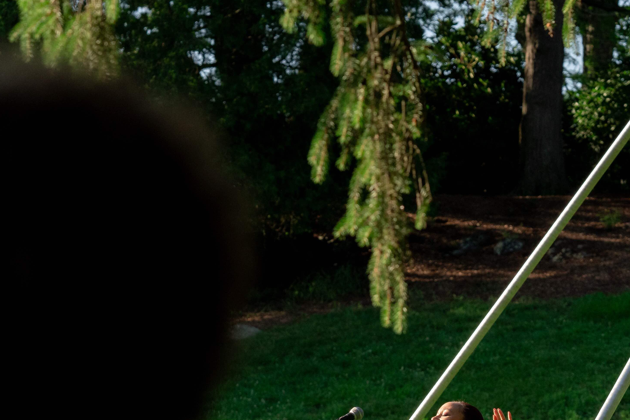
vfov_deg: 5.8
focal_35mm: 236
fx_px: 4130
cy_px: 457
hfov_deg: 8.7
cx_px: 487
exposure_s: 1/1600
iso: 800
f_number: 5
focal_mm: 98
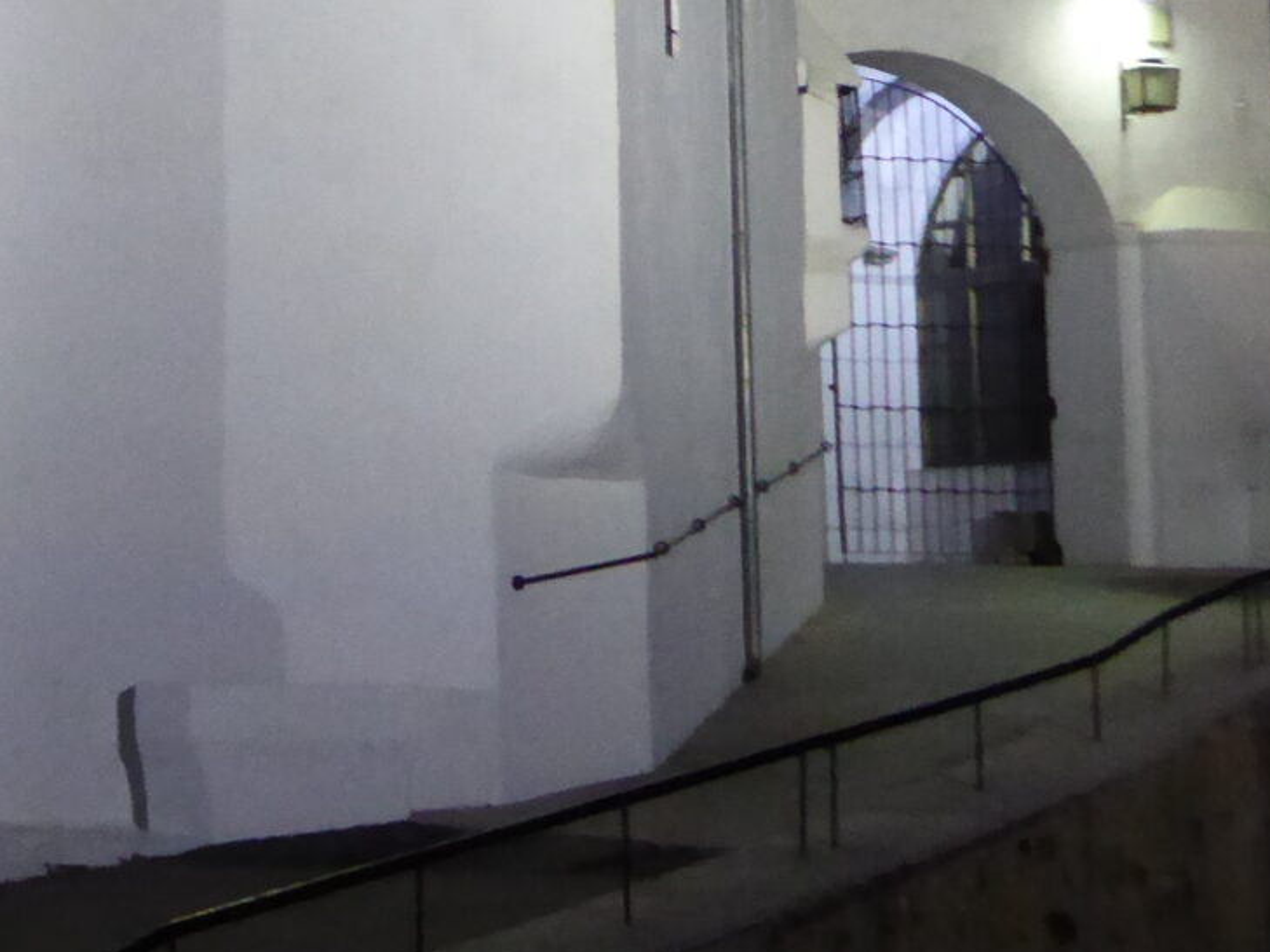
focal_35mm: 130
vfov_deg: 11.1
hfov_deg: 14.4
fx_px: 4767
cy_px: -251
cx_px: -460
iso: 800
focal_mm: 6.7
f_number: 3.7
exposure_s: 1/25
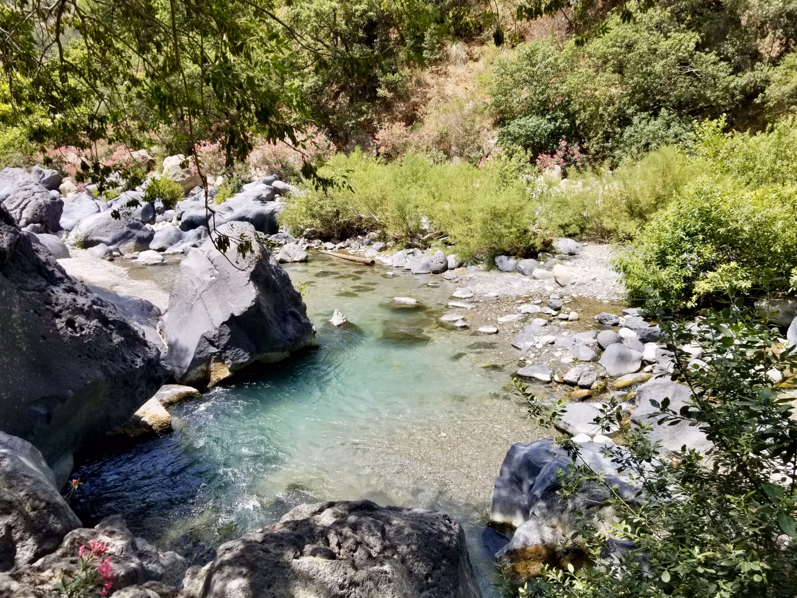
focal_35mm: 26
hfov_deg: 67.3
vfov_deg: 53.1
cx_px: 398
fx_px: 599
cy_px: 299
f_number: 1.7
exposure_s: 1/1156
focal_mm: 4.25
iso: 50
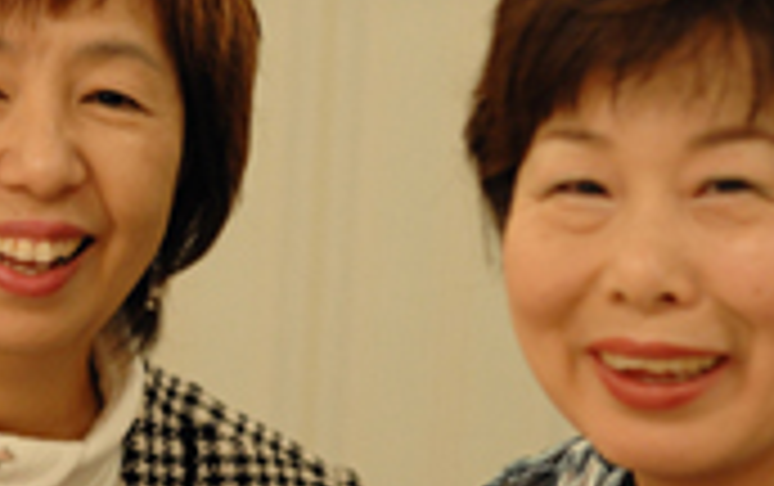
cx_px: 40
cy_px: 392
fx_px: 3992
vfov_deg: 7.0
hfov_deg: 11.0
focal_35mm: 189
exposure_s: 1/100
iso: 1250
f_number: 2.8
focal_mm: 50
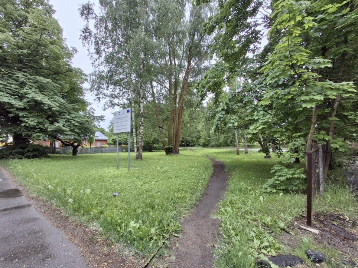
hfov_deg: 91.0
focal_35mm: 17
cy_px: 138
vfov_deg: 74.7
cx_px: 175
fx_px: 176
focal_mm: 1.64
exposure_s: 1/176
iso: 40
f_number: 2.2
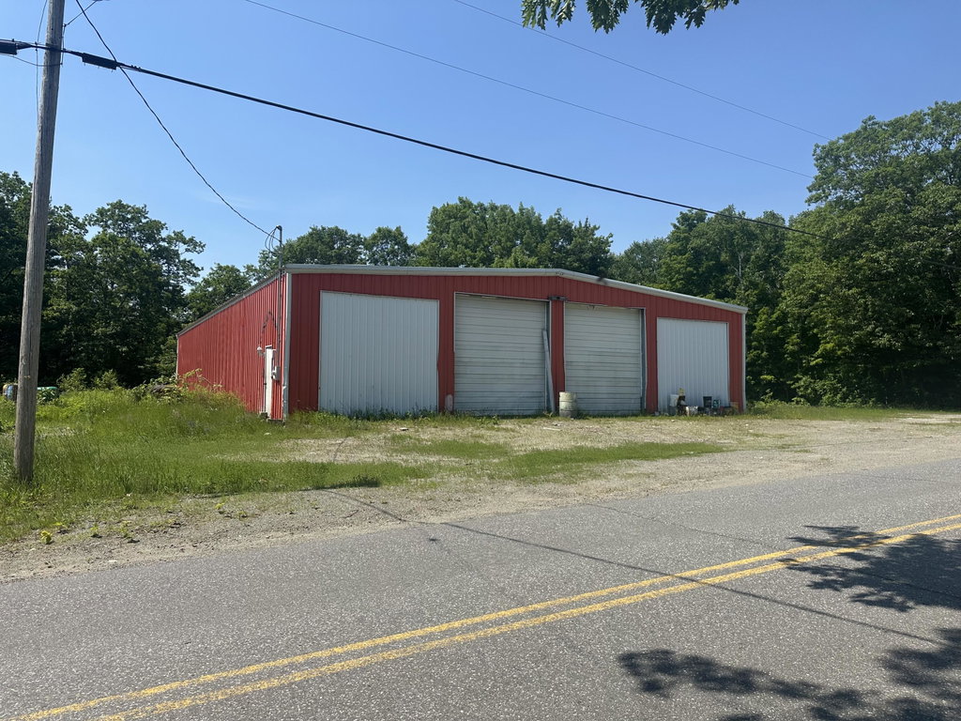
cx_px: 480
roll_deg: -1.5
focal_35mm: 24
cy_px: 360
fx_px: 666
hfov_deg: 71.6
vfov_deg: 56.8
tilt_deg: +3.2
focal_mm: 6.86
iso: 80
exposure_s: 1/4545
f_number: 1.78
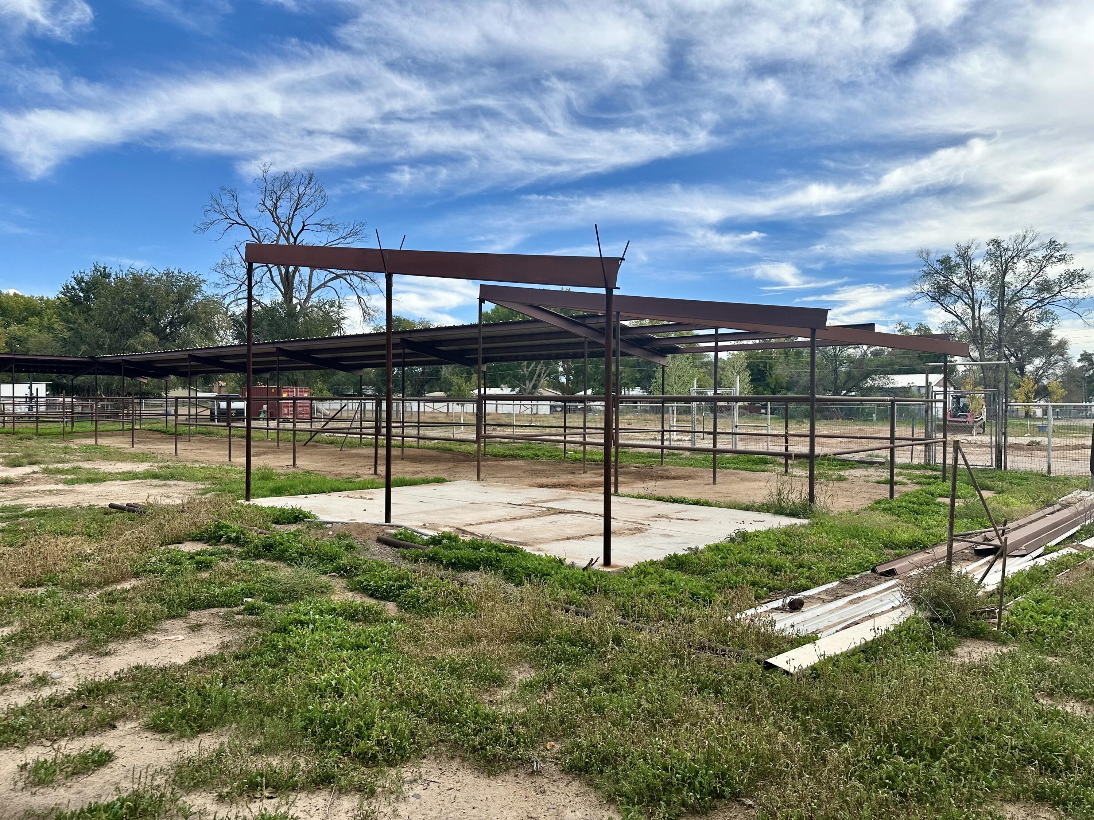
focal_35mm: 24
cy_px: 410
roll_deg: -1.0
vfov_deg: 56.8
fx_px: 758
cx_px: 547
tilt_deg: -1.0
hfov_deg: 71.6
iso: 80
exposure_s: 1/3356
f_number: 1.78
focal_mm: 6.86
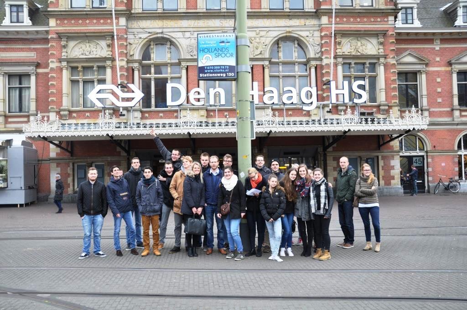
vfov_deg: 41.6
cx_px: 234
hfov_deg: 59.6
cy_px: 155
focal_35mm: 32
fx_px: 408
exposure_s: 1/30
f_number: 5.6
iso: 200
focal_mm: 21
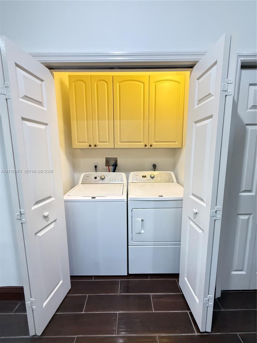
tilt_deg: -6.5
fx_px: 139
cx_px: 128
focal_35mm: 14
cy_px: 172
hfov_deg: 85.7
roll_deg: +0.3
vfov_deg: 102.1
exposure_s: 1/60
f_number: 2.2
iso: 800
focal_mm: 2.22
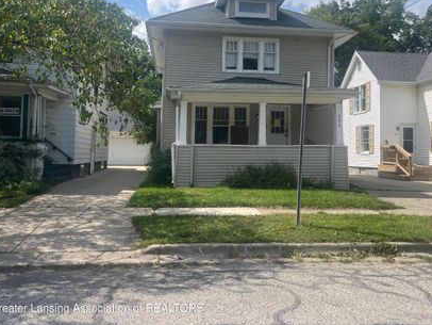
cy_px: 126
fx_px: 400
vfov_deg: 43.9
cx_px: 227
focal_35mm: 32
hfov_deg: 56.8
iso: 50
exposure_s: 1/2755
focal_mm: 5.1
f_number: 1.6
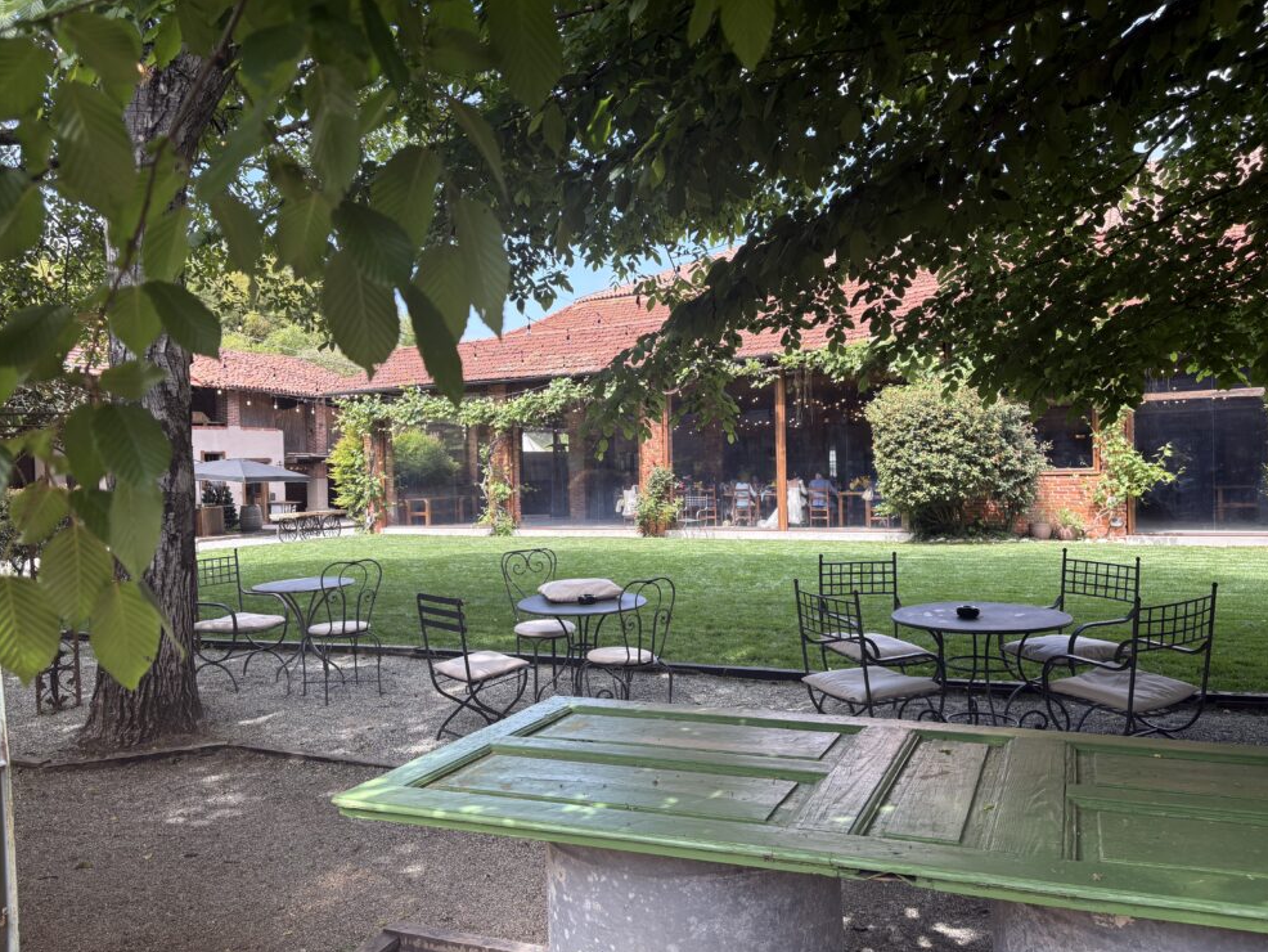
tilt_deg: +0.1
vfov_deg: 51.4
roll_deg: +1.5
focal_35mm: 27
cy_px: 471
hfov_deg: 65.3
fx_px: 989
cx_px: 613
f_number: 1.6
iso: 64
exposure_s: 1/618
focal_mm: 5.96
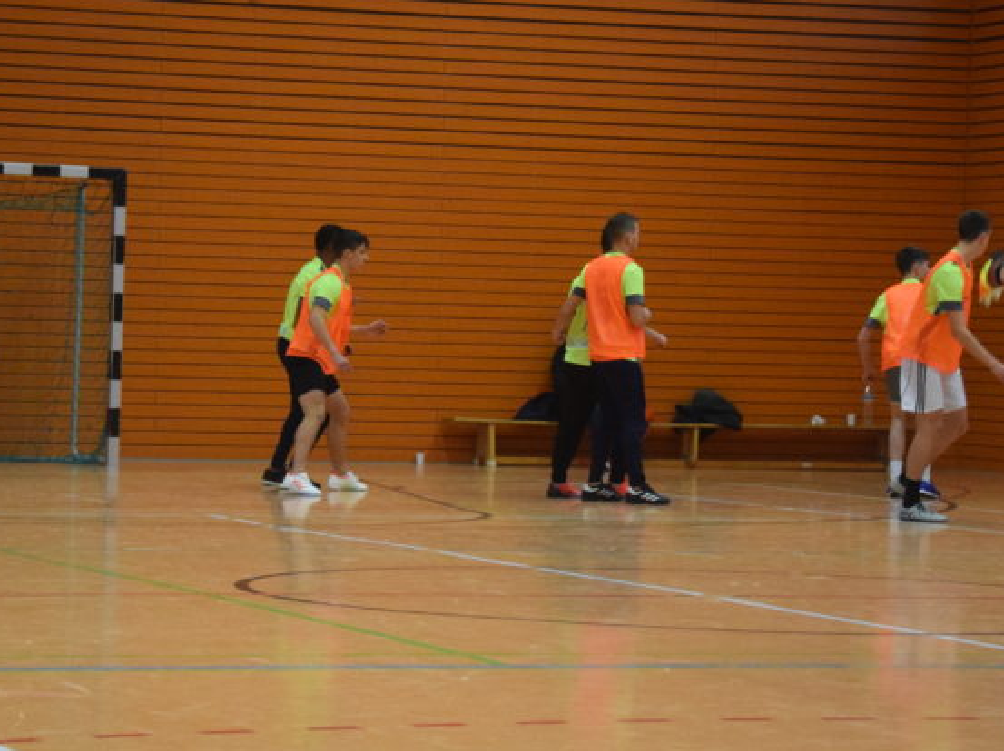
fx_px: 4029
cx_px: 443
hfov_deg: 14.2
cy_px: 402
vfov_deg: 10.7
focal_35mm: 139
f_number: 5
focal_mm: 52
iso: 3200
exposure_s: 1/125
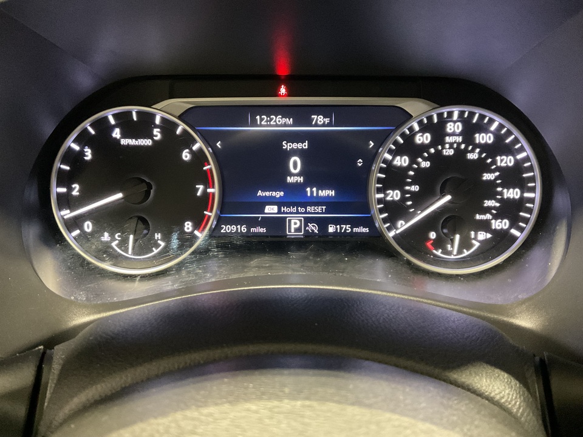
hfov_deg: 61.7
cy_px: 218
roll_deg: -0.3
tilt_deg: -28.3
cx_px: 292
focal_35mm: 29
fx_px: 488
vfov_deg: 48.2
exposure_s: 1/30
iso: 500
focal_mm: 3
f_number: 1.8
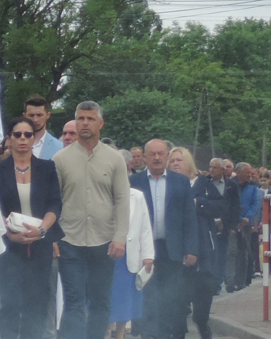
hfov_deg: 3.3
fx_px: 4484
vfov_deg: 4.3
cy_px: 278
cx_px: -688
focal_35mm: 447
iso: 80
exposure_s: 1/400
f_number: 3.9
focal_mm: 13.3
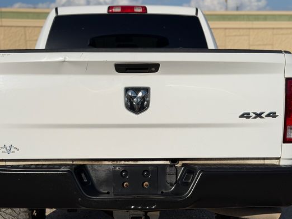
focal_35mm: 59
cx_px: 134
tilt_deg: -8.8
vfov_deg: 24.8
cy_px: 127
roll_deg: +1.4
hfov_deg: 32.7
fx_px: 498
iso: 64
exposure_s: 1/16129
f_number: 1.78
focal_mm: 6.76
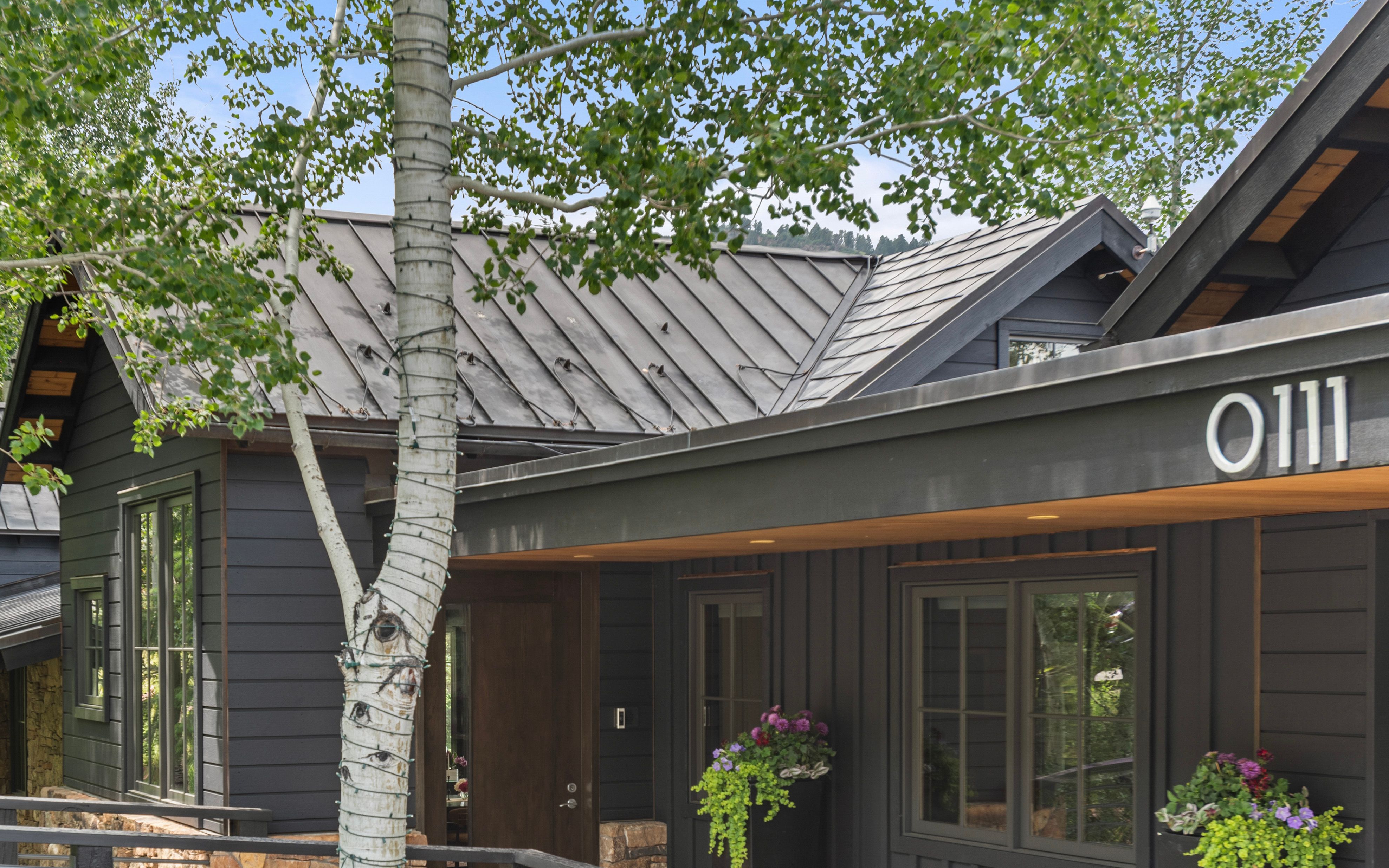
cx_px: 483
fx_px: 2044
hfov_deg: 37.2
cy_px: 678
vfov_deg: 23.7
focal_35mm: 54
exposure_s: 1/40
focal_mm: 35
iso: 100
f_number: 7.1
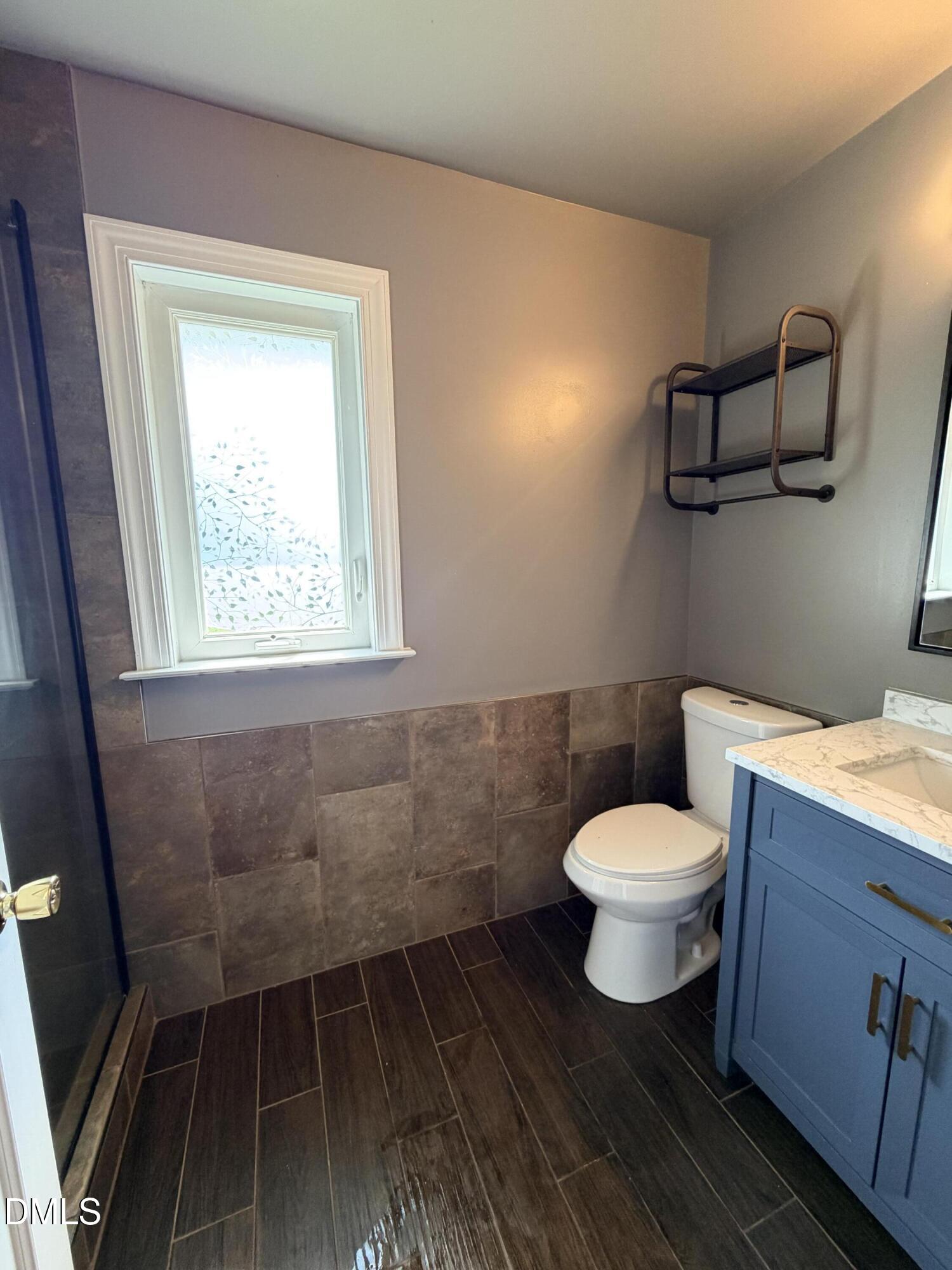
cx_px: 476
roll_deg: +0.6
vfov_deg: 102.1
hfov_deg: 85.7
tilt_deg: -8.4
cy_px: 635
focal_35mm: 14
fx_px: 513
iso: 160
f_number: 2.2
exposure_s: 1/60
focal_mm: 2.22
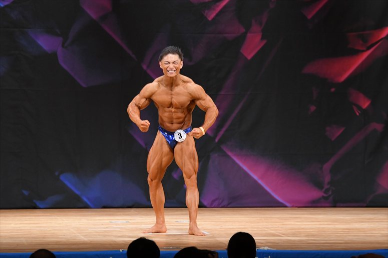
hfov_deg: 8.1
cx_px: 194
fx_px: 2747
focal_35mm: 255
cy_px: 129
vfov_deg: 5.4
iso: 3200
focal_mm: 170
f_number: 5.6
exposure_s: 1/400
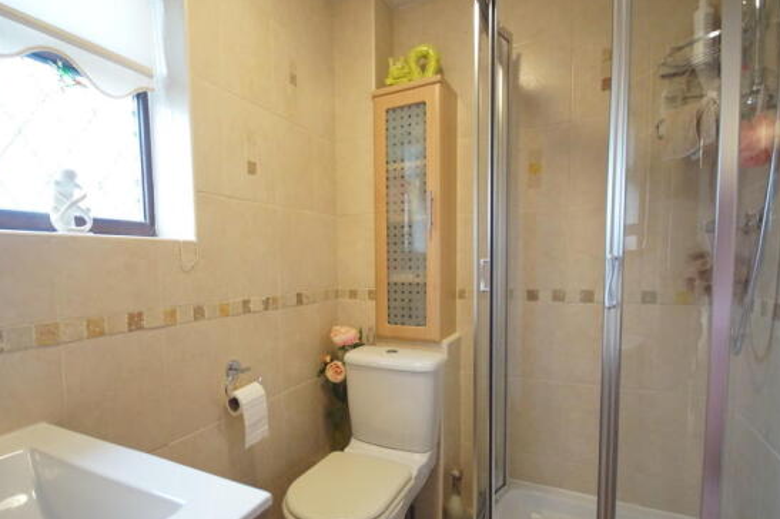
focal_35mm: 18
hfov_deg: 89.9
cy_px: 297
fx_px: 390
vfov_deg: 67.0
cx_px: 365
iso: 3200
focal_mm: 10
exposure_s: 1/50
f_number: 4
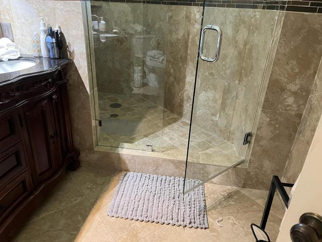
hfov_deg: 67.3
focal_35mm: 26
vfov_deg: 53.1
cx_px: 161
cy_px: 121
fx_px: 242
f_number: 1.6
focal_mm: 5.1
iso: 500
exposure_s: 1/60
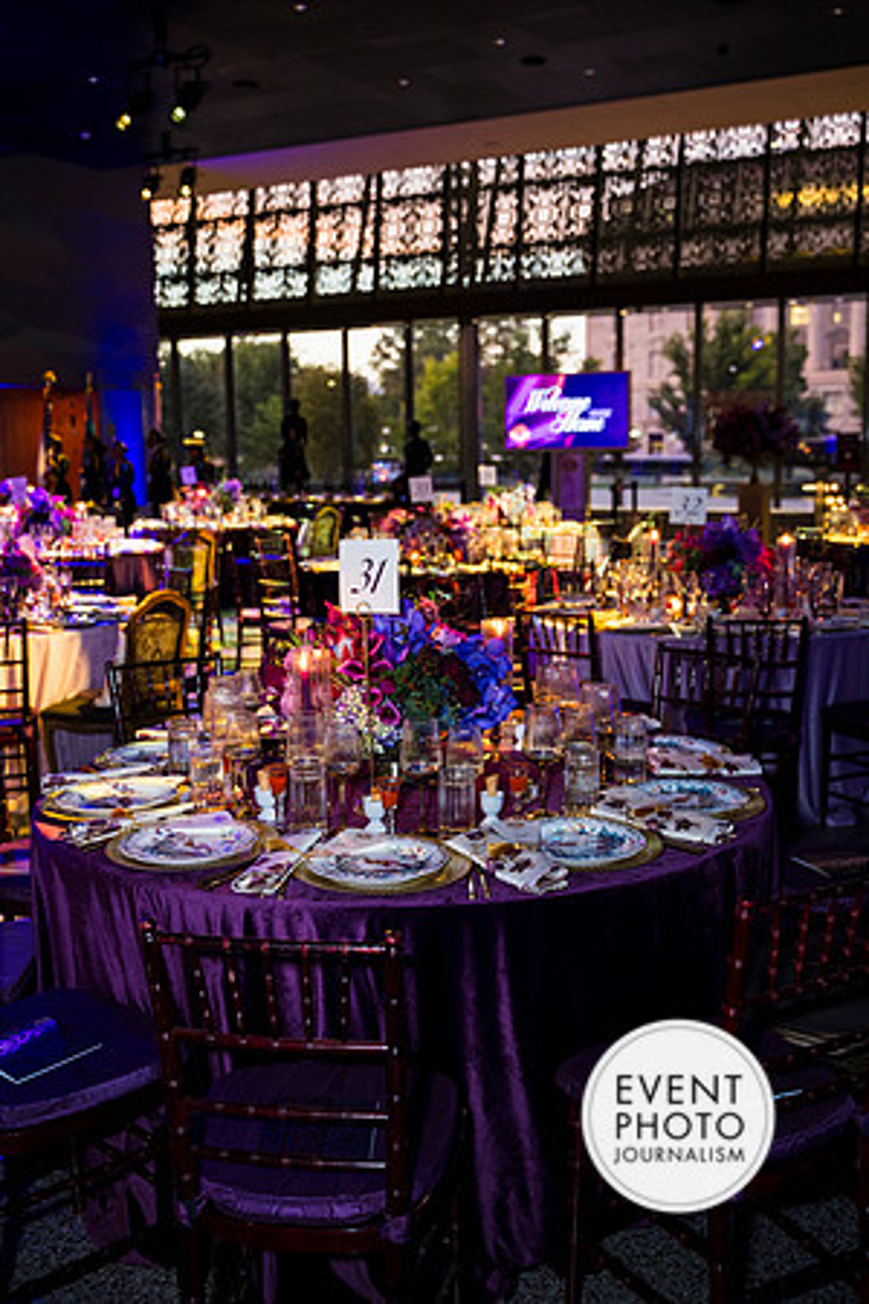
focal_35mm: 35
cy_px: 652
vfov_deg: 54.4
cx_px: 434
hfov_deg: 37.9
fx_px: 1267
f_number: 3.2
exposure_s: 1/50
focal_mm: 35
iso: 800
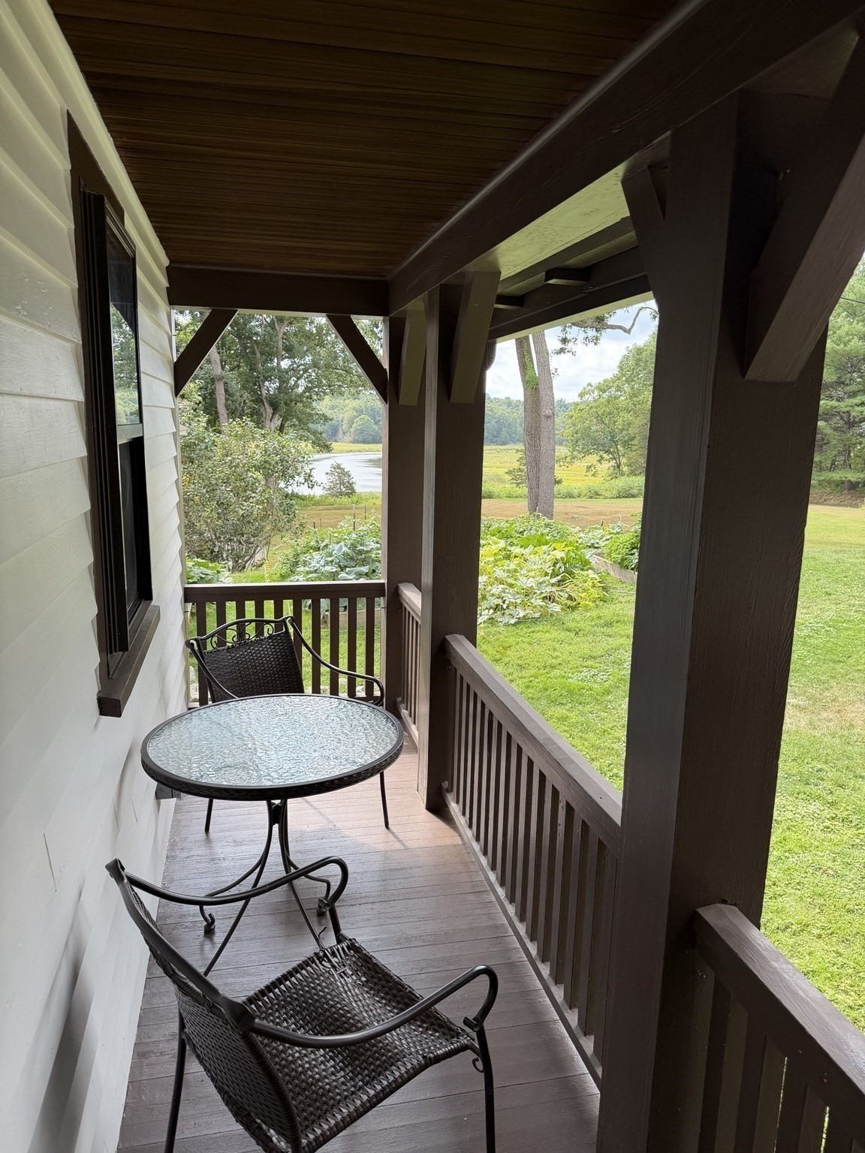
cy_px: 576
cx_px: 432
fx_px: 800
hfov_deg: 56.8
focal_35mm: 24
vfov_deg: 71.6
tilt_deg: -11.8
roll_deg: -1.6
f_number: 1.78
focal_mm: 6.76
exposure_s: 1/617
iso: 80
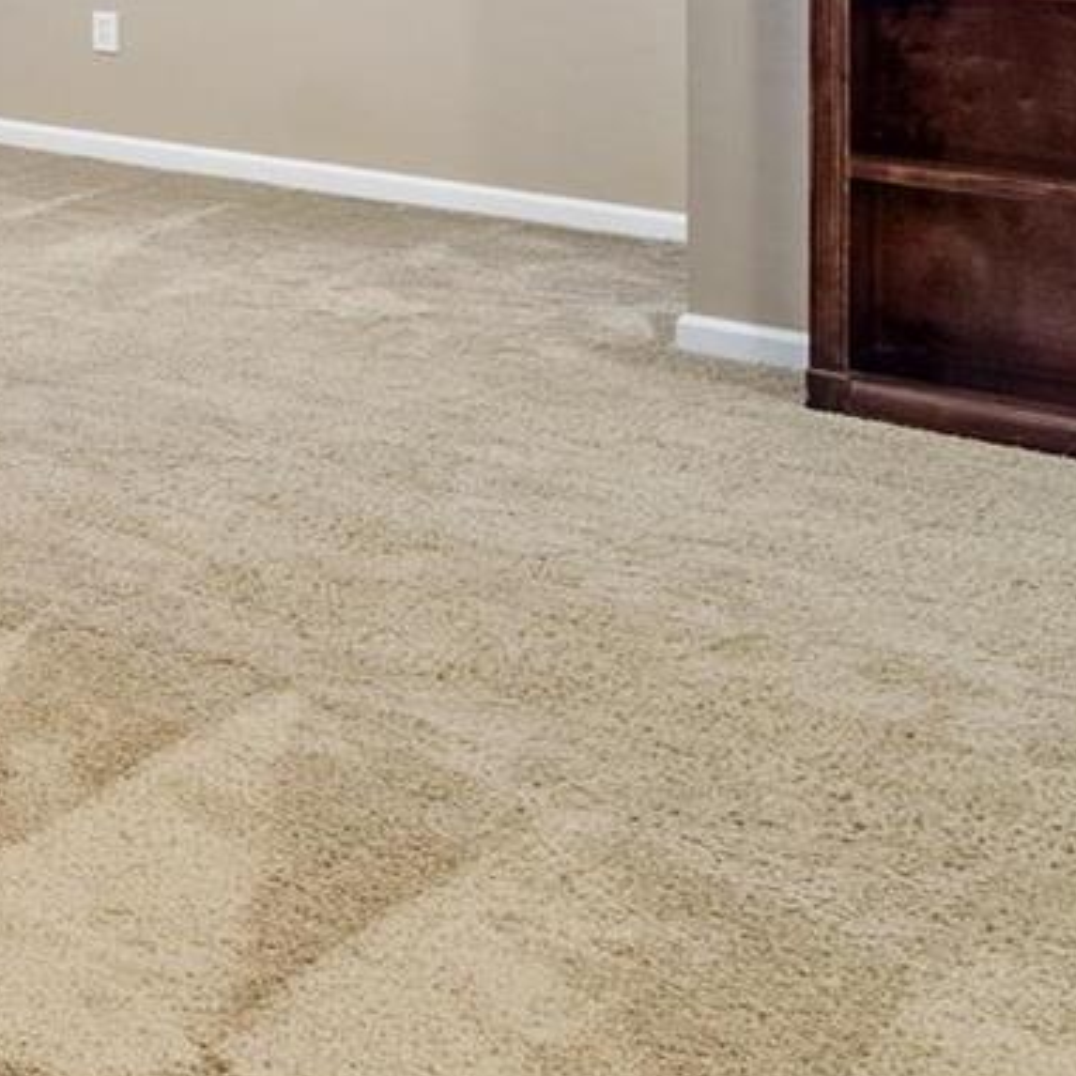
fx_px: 2251
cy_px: -282
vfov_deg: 24.0
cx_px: -1101
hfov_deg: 18.0
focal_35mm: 64
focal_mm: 9
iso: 400
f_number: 6.3
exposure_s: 1/2.5
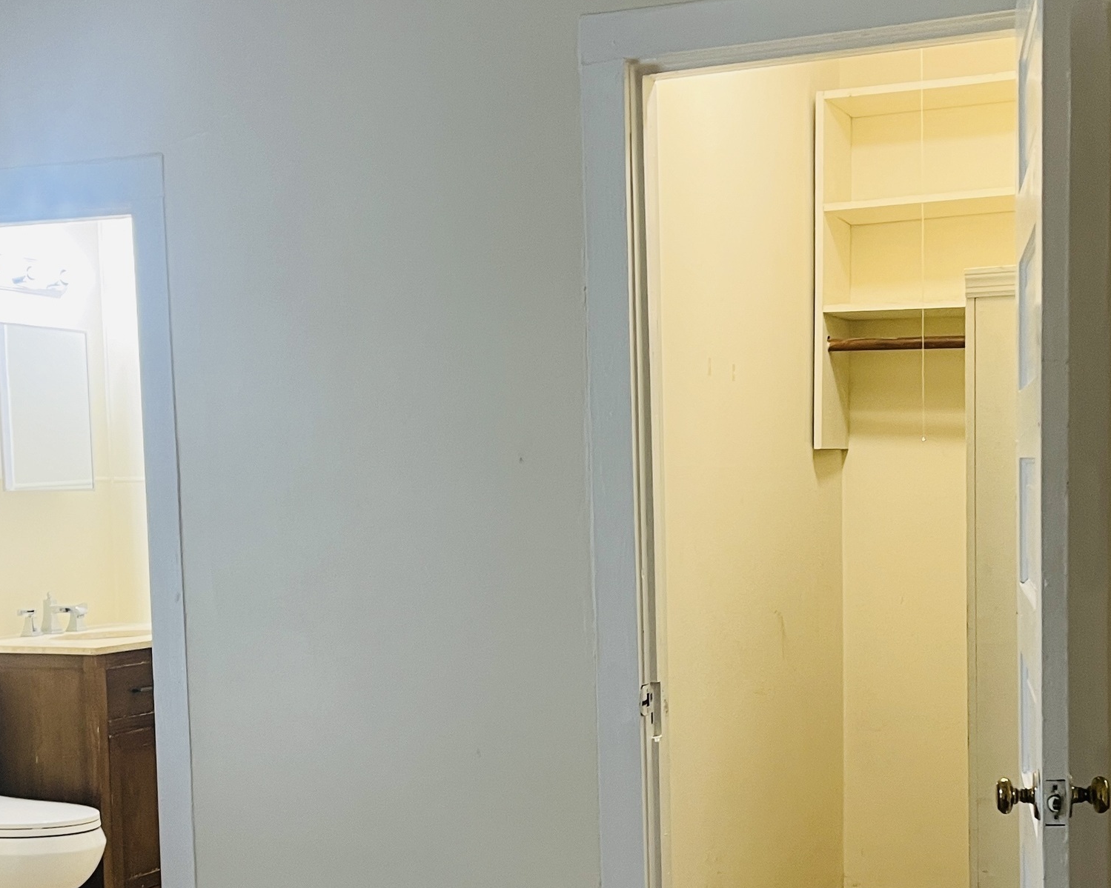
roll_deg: +1.1
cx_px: 597
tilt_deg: -4.4
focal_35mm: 52
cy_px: 632
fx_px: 1710
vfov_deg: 28.8
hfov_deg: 36.0
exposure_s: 1/60
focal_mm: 5.1
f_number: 1.6
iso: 100
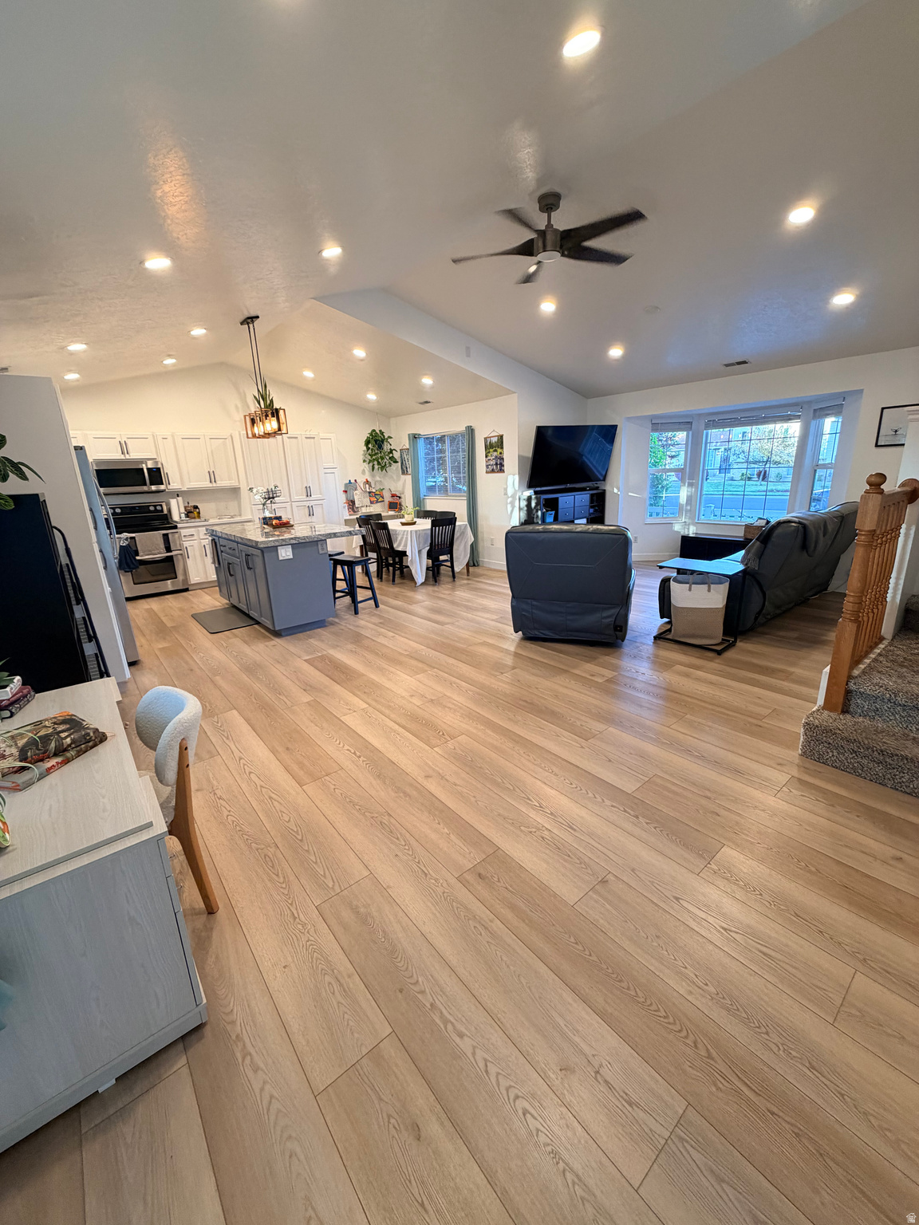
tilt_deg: -15.6
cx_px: 460
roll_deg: +2.7
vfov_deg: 102.1
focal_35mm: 14
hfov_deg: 85.7
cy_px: 612
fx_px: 496
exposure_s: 1/60
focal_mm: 2.22
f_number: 2.2
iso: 160
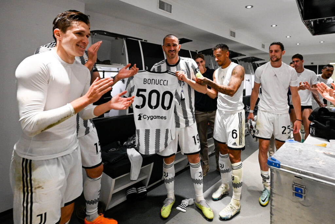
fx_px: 130
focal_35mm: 14
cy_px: 112
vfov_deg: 81.2
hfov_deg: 104.2
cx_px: 168
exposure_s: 1/500
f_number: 2.8
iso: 2500
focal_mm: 14
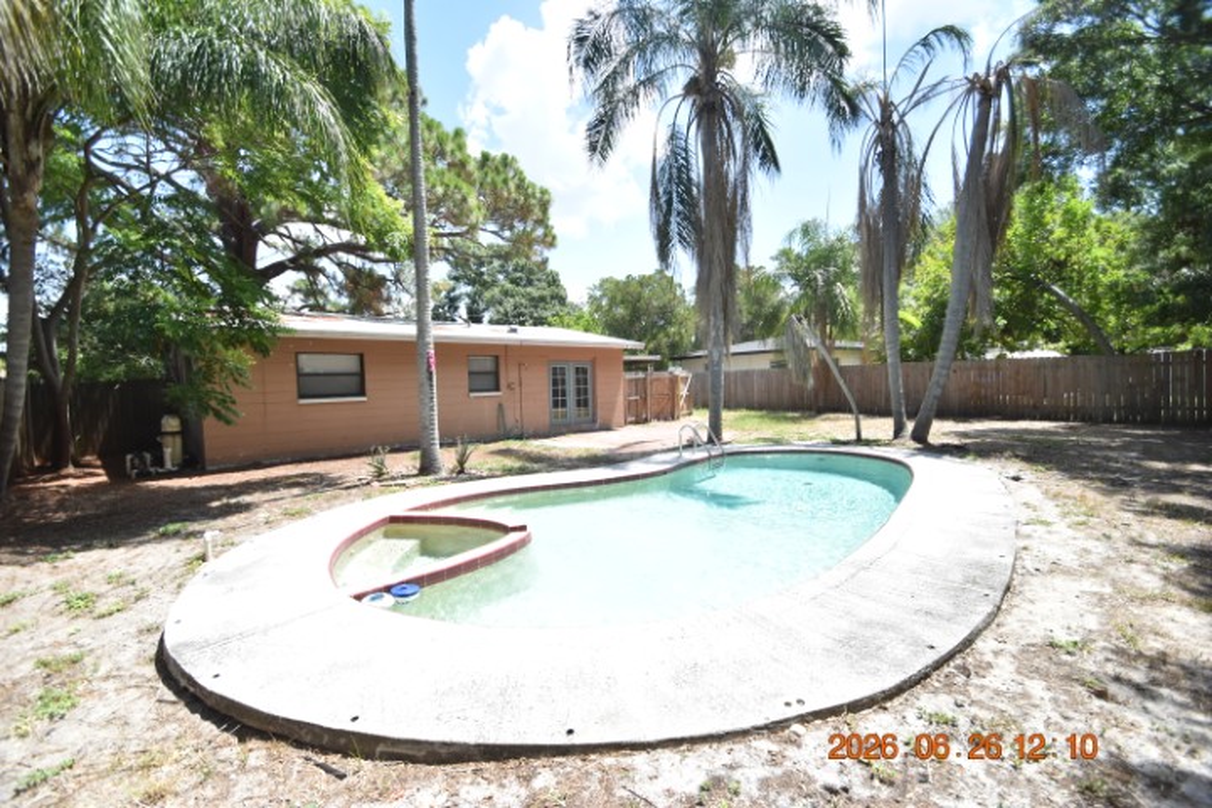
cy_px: 404
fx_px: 505
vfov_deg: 77.3
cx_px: 606
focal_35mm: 15
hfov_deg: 100.4
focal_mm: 10
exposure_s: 1/3000
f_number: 3.5
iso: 800
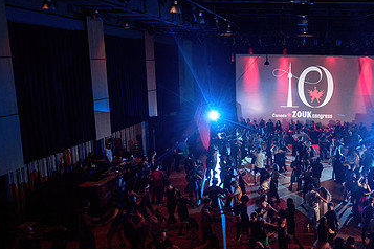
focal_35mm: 39
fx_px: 405
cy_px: 141
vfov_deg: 34.2
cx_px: 293
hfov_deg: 47.2
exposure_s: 1/50
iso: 800
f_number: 3.5
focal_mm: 24
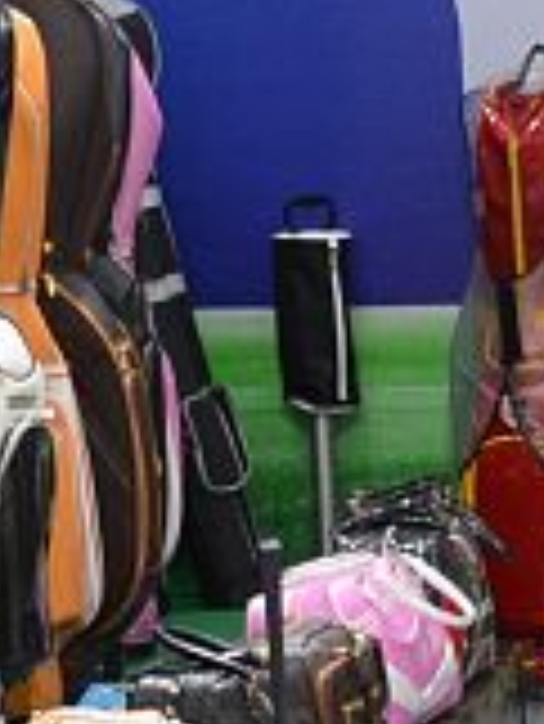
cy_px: 1090
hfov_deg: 5.7
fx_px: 5399
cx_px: 715
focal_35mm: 258
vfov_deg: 7.5
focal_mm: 24
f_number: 4
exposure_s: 1/60
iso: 800
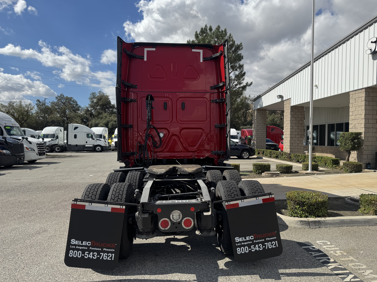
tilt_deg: -0.2
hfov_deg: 69.4
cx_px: 193
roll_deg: -0.5
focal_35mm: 25
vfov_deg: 54.9
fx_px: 272
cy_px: 138
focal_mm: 6.76
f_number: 1.78
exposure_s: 1/5814
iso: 80
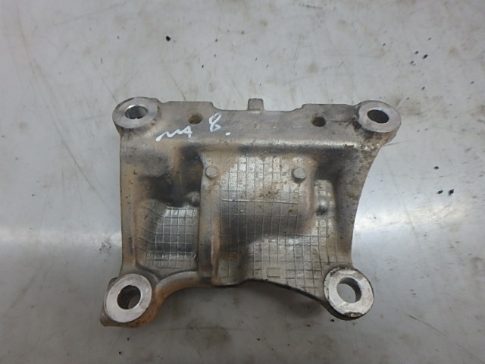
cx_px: 242
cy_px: 182
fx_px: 294
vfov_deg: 63.4
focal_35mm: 21
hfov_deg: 79.0
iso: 200
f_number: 3.5
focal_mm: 3.7
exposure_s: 1/50
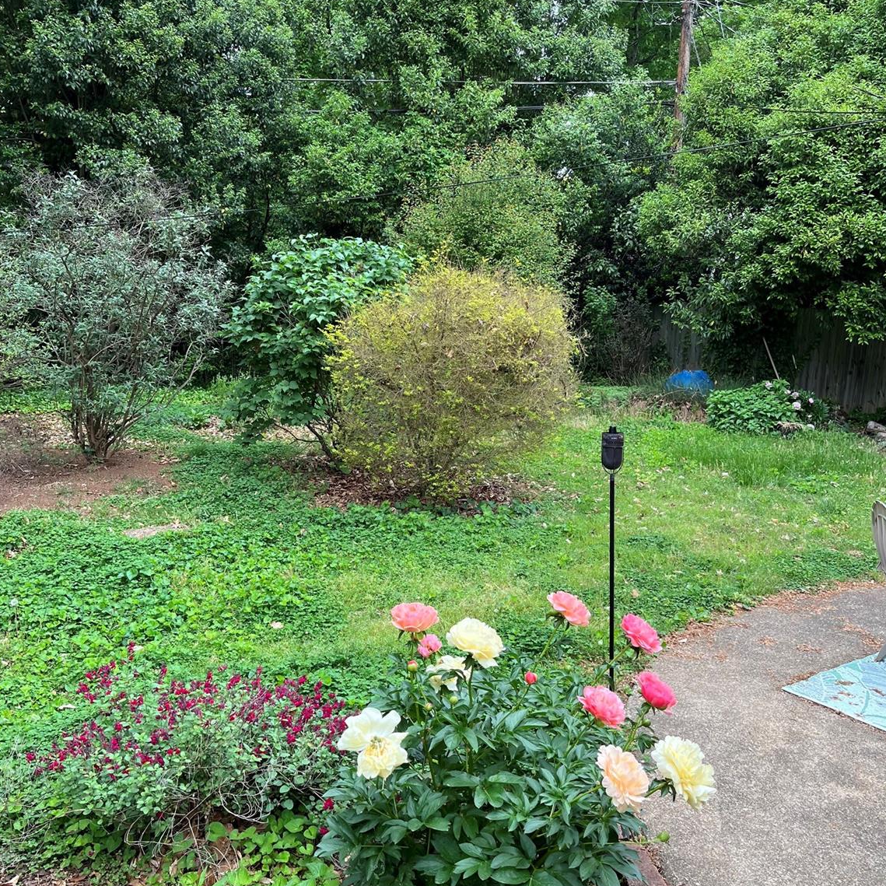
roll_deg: +1.2
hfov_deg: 52.5
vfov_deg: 52.5
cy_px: 445
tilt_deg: -8.4
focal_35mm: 31
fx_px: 898
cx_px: 442
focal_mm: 5.1
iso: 50
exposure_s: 1/122
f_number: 1.6
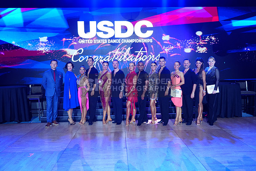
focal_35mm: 31
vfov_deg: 42.3
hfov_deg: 60.3
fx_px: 220
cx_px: 128
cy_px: 86
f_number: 4
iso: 2000
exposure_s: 1/320
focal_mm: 31
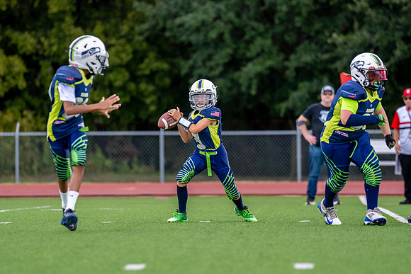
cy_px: 135
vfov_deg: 4.5
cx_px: 208
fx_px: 3476
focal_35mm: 304
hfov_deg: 6.8
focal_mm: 200
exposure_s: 1/2500
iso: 400
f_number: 2.8
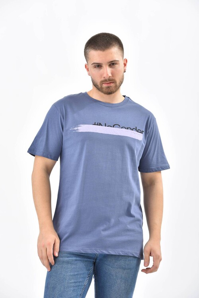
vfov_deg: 17.6
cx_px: 100
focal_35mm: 116
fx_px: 962
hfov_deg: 11.8
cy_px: 149
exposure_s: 1/160
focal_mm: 116
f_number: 7.1
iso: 100
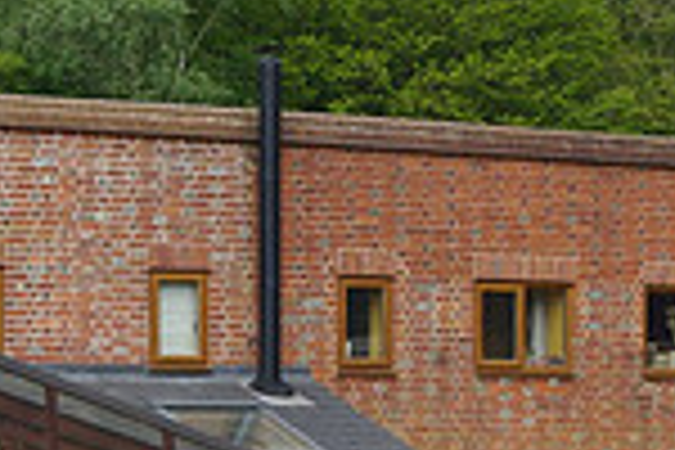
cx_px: 36
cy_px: 641
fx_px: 2606
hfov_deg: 14.6
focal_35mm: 139
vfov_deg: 9.6
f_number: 6.3
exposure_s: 1/500
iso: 125
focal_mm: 24
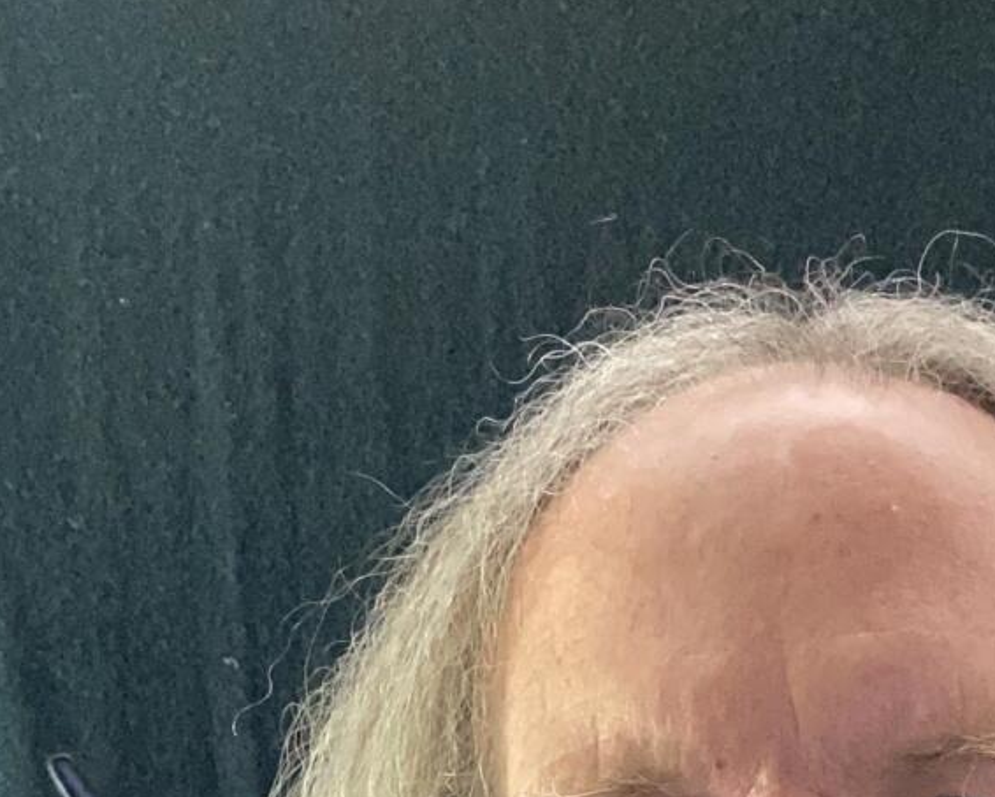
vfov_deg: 19.6
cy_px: 1162
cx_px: 816
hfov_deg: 26.9
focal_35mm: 69
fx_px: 2032
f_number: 2.2
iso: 640
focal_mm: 2.71
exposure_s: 1/30
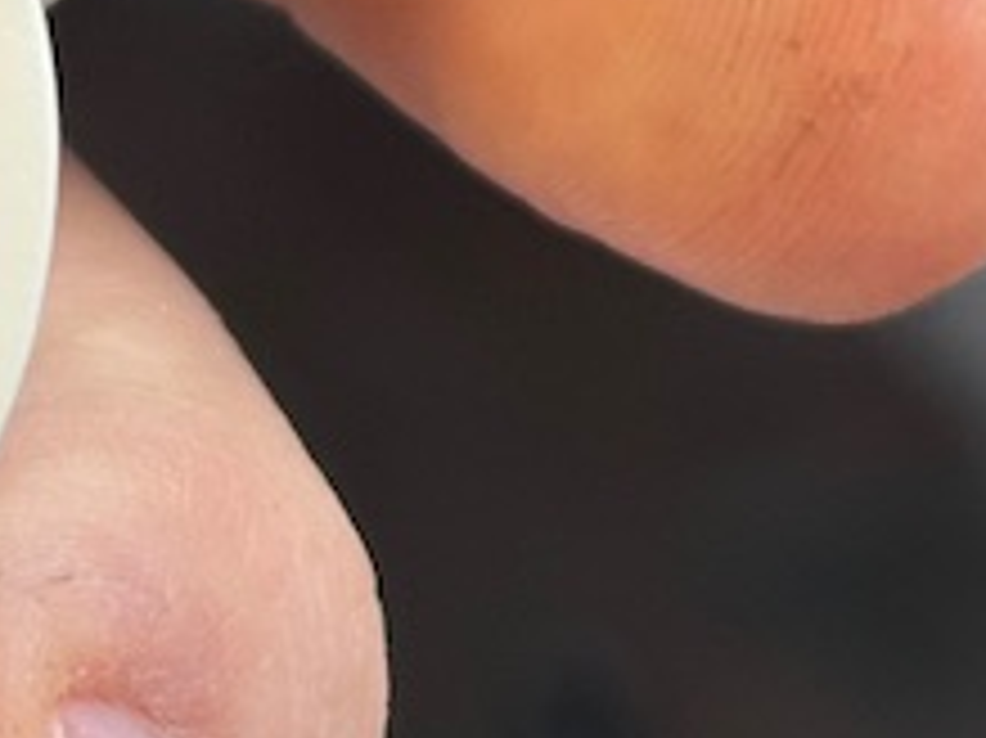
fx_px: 8000
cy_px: -792
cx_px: 563
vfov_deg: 5.2
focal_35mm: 281
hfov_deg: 7.1
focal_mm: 6.86
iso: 50
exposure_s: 1/50
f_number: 1.78
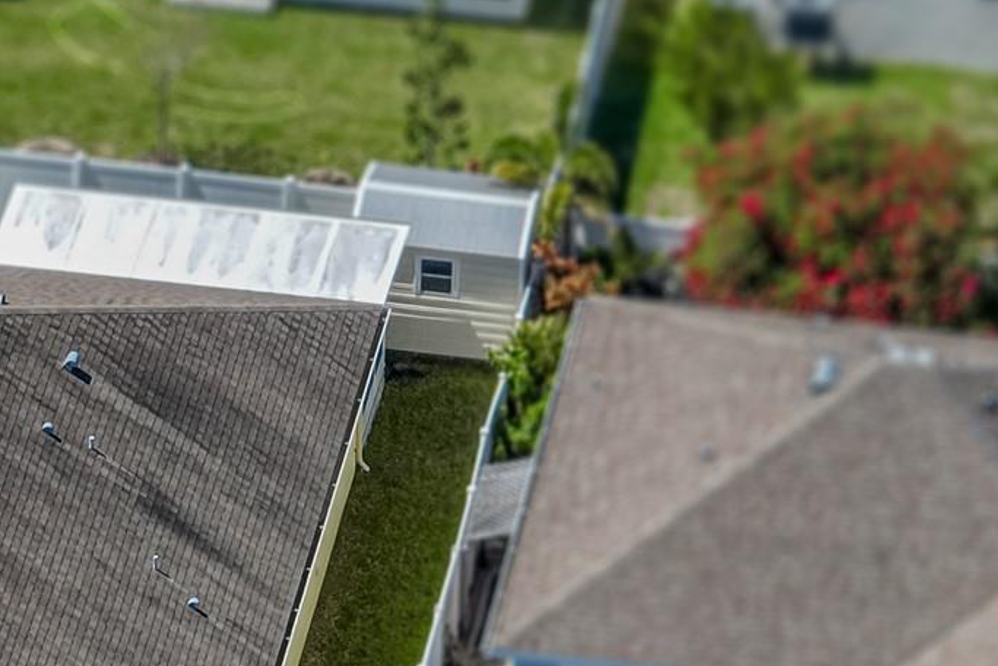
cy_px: 700
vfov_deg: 3.5
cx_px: -72
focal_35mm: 392
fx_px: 10871
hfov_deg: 5.2
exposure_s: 1/320
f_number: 4.4
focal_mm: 29.85
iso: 100
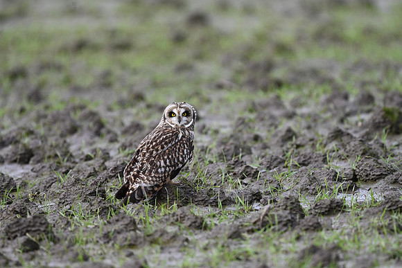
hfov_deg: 2.6
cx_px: 201
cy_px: 134
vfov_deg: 1.7
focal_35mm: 800
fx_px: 8935
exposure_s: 1/800
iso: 560
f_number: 6.3
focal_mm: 800
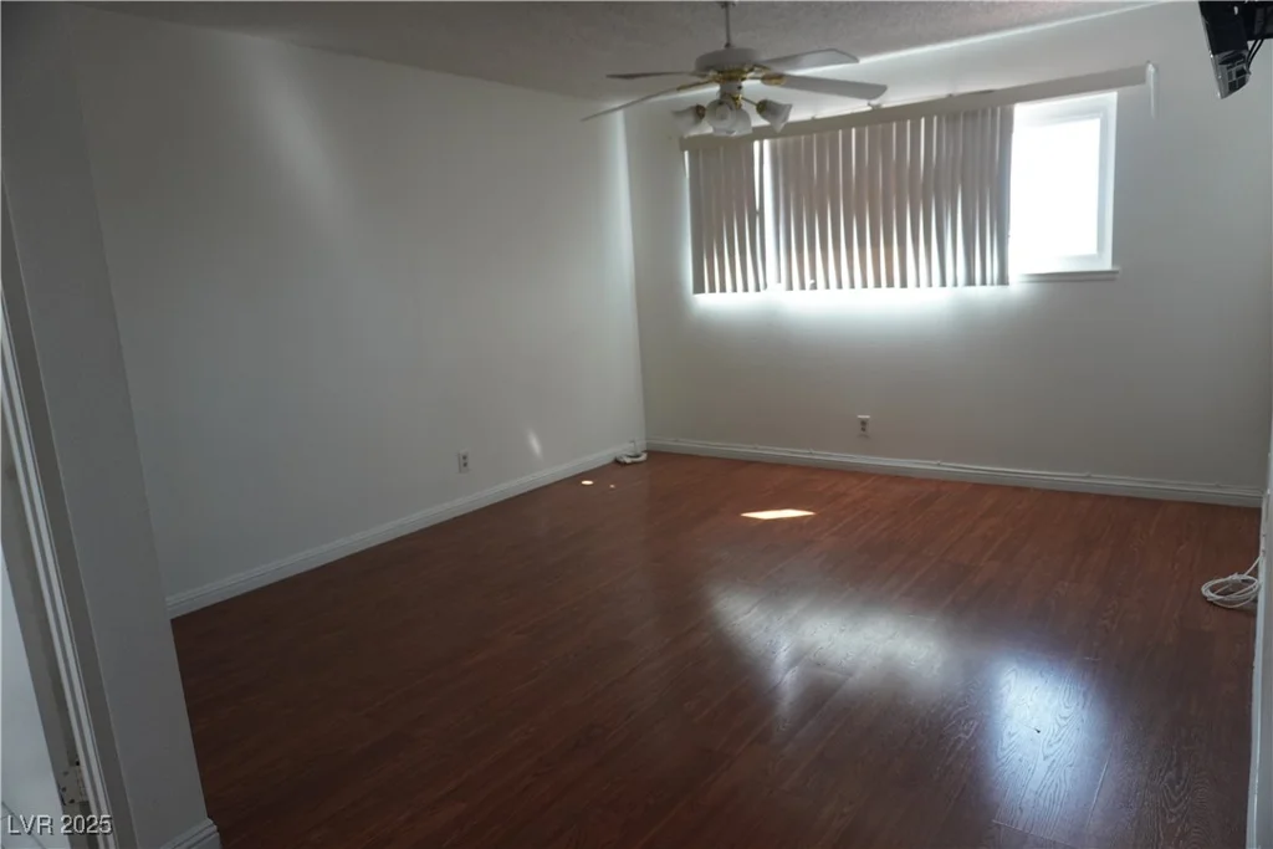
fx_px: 849
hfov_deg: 73.7
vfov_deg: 53.1
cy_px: 424
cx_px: 636
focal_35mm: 24
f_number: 4
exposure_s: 1/160
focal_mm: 16
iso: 1000
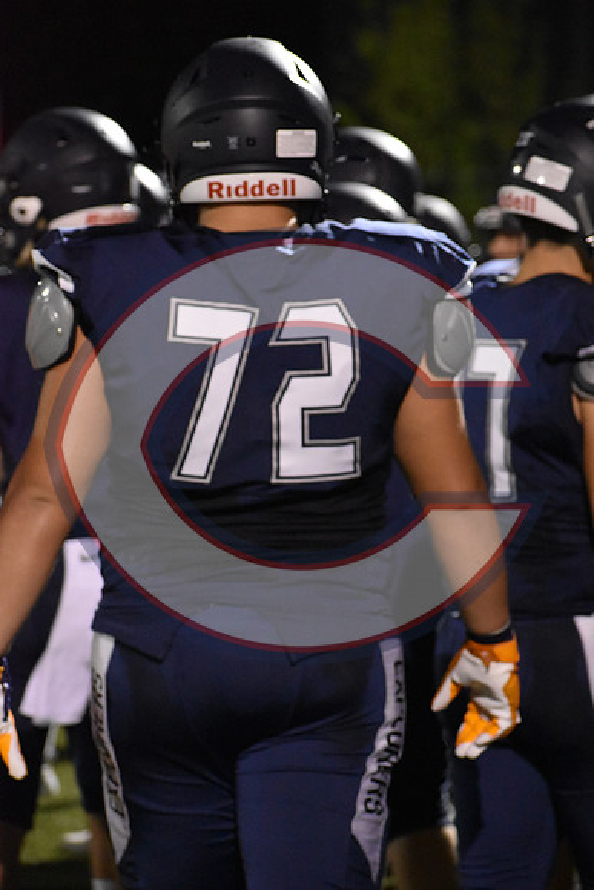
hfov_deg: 7.9
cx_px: 297
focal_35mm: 174
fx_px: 4304
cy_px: 445
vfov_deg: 11.8
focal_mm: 116
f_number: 4.8
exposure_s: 1/125
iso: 6400
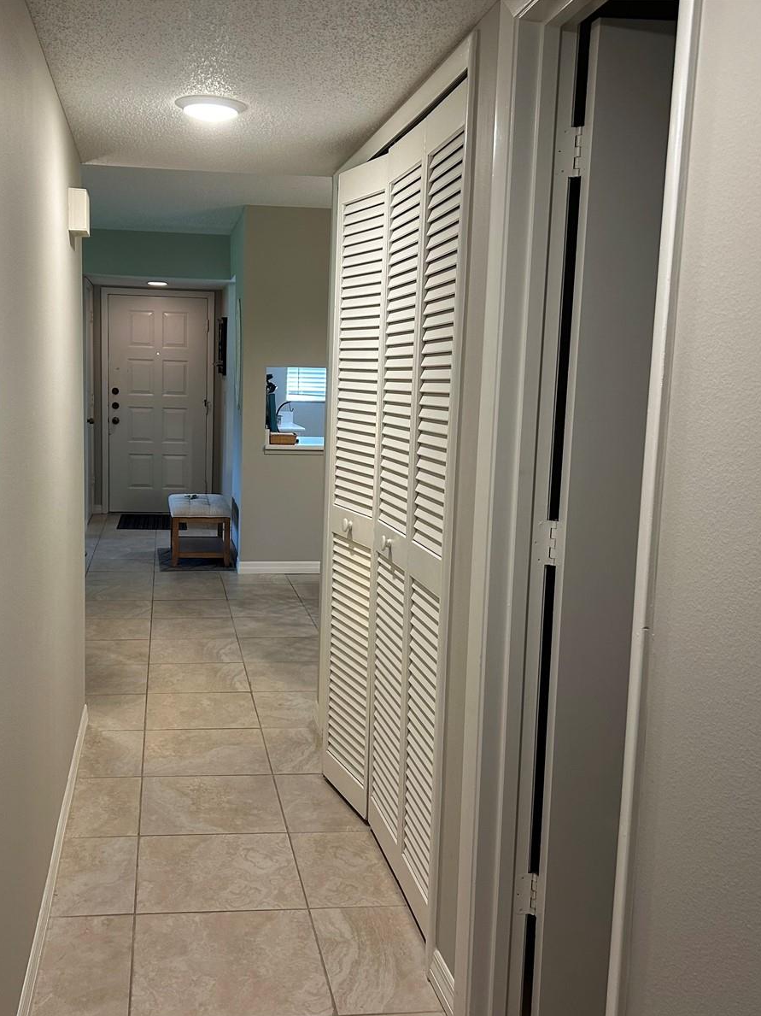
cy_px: 511
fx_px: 1026
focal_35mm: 35
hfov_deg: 40.3
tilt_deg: -7.8
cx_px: 271
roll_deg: -0.9
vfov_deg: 52.6
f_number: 1.5
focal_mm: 5.7
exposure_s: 1/120
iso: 125
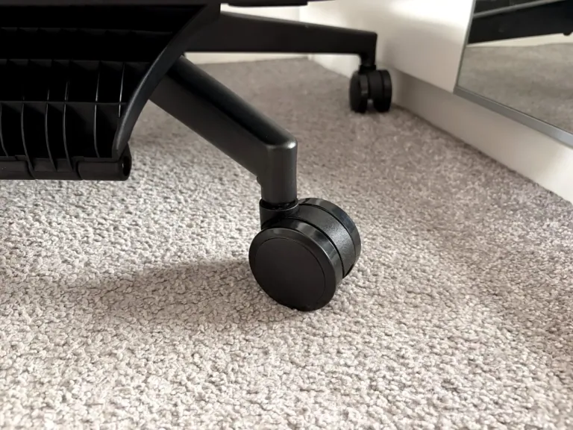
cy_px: 215
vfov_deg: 53.1
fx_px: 430
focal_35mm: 26
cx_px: 286
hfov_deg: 67.3
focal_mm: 5.96
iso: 500
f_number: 1.6
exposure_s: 1/60
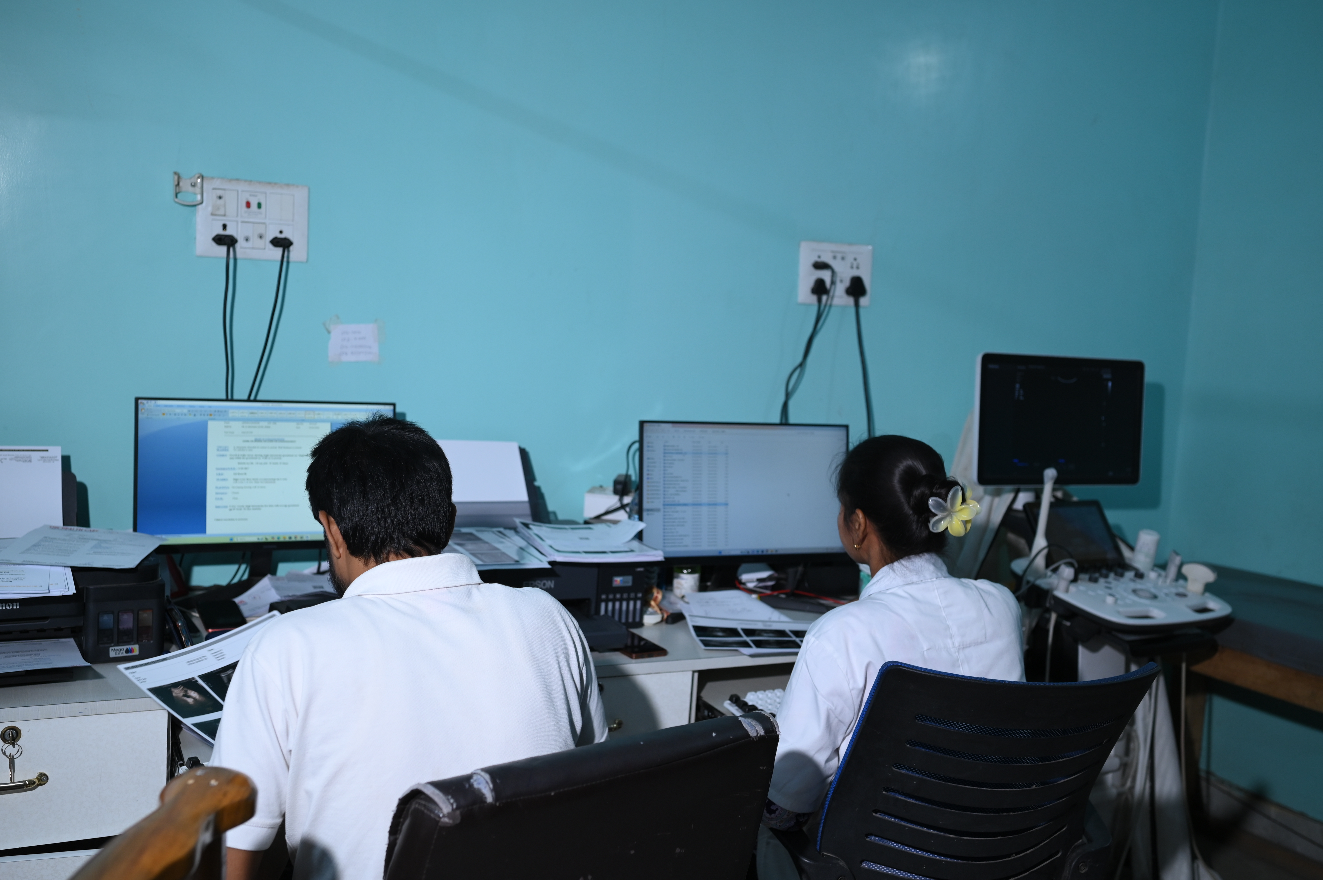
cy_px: 440
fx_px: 1285
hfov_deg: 54.5
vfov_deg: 37.8
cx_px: 662
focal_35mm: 35
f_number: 3.5
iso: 500
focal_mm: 35
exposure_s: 1/125
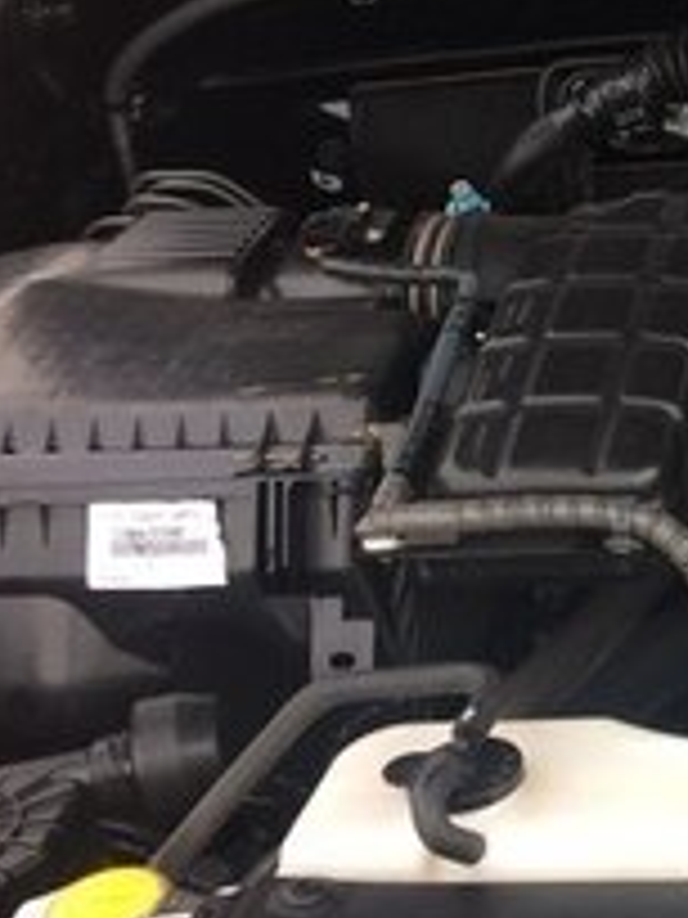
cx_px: 1210
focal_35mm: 94
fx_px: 2491
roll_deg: -1.2
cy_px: 214
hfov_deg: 14.1
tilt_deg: -26.7
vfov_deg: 20.7
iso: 32
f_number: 2.2
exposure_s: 1/180
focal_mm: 4.15
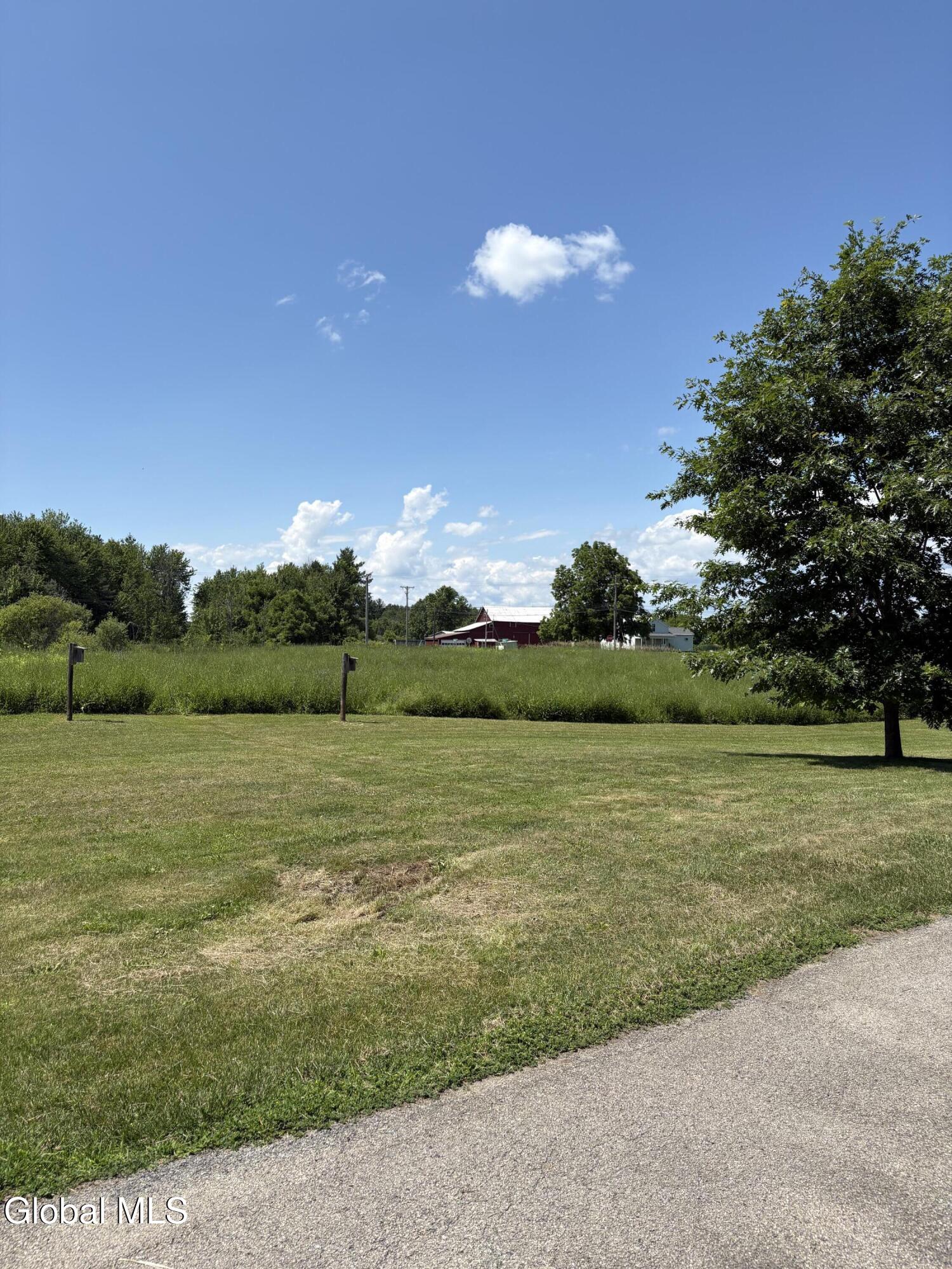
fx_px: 953
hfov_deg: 53.1
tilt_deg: +2.6
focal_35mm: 26
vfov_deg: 67.3
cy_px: 634
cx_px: 476
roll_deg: -0.2
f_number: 1.6
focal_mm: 5.96
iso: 50
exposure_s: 1/4329
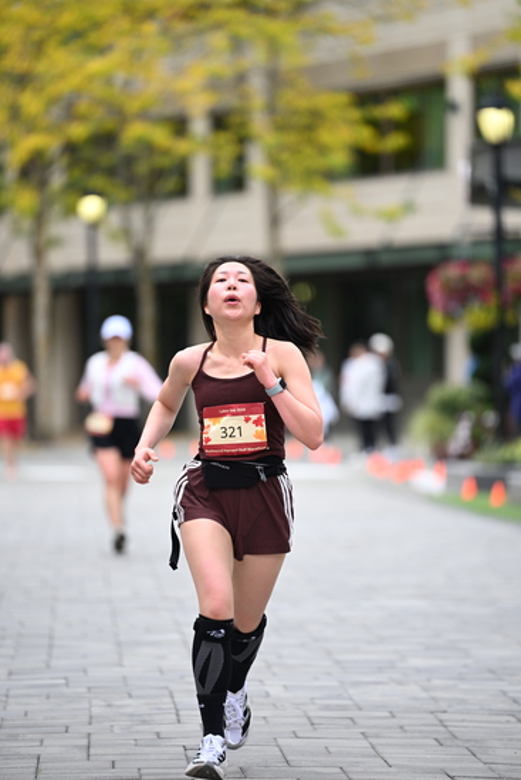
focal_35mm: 200
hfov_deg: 6.9
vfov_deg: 10.3
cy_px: 390
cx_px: 260
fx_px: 4339
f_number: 2.8
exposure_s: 1/2000
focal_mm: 200
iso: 640
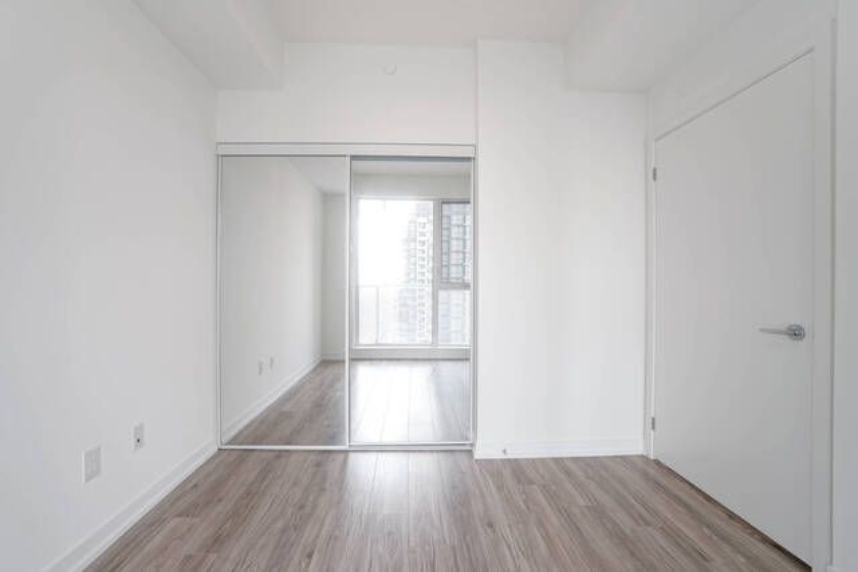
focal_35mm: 15
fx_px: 358
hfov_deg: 100.4
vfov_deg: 77.4
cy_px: 286
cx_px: 429
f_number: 7.1
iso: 250
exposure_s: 1/100
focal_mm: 10
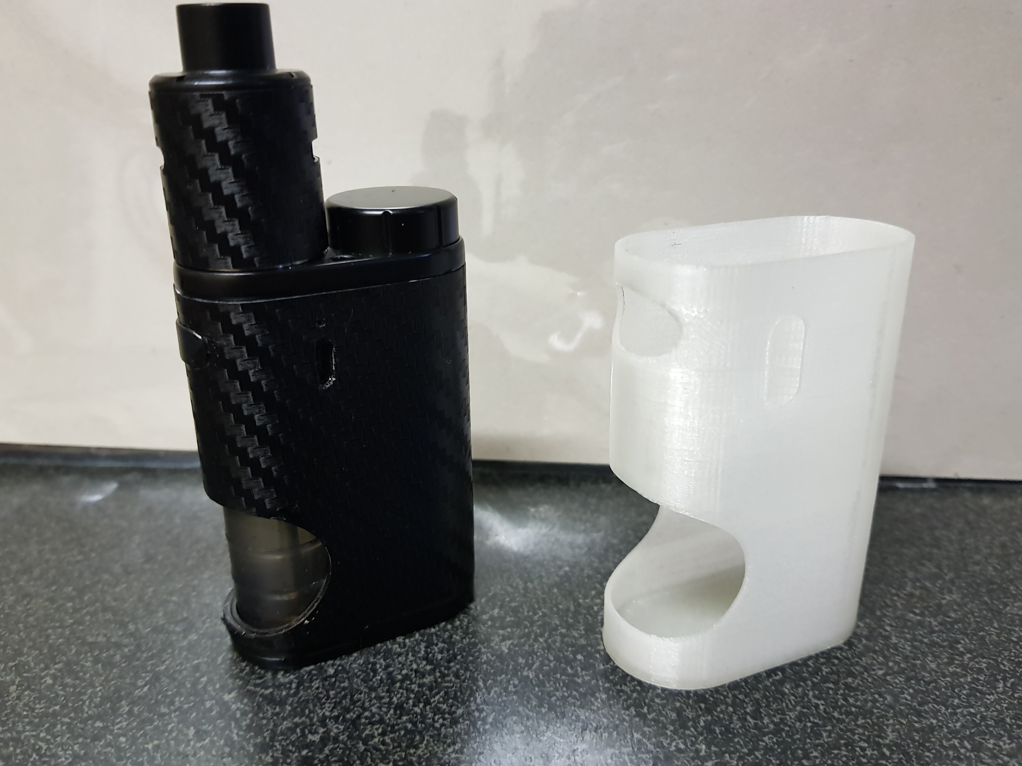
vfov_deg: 51.3
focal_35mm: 27
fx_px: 797
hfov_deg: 65.3
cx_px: 520
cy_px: 374
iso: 250
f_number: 1.7
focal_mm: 4.2
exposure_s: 1/17
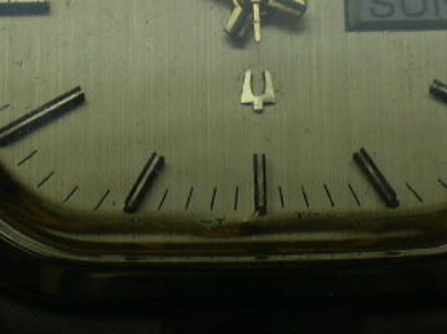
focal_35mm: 242
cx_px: 249
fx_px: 3122
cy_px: 0
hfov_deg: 8.2
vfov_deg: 6.1
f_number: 12.75
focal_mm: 16.2
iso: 100
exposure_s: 1/349
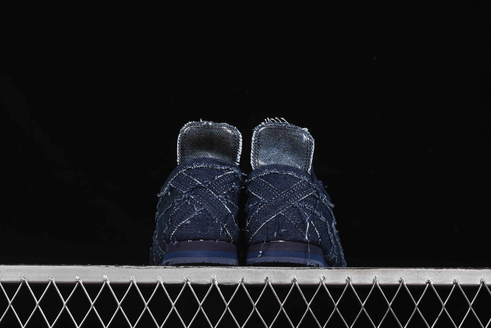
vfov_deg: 18.2
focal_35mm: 75
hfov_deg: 27.0
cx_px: 246
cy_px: 164
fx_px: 1023
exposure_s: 1/50
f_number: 6.3
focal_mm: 50
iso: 160
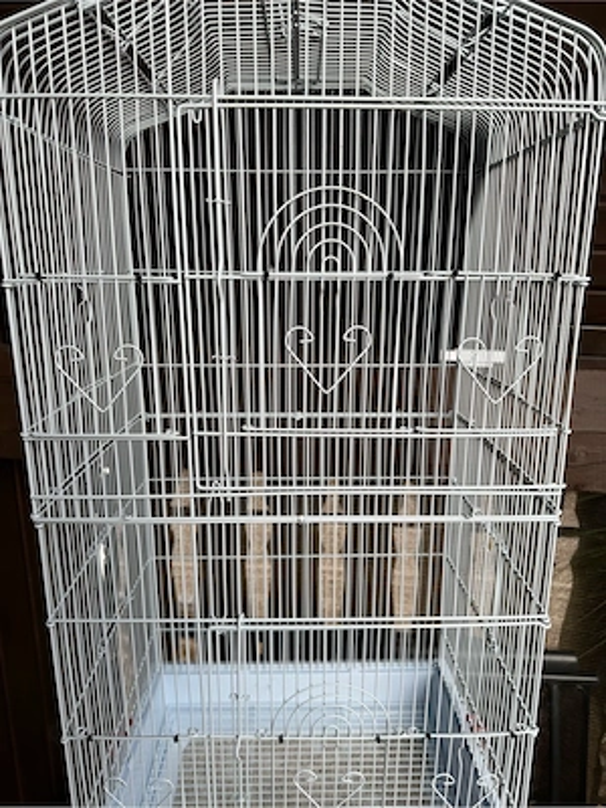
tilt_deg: -13.2
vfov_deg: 71.6
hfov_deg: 56.8
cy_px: 404
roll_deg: -0.4
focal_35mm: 24
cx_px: 303
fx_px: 560
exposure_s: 1/373
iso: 80
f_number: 1.78
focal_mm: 6.86
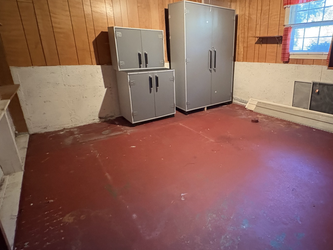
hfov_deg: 77.2
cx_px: 213
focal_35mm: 21
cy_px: 111
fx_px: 202
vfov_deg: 63.3
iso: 1000
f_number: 2.2
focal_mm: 2.22
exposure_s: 1/30
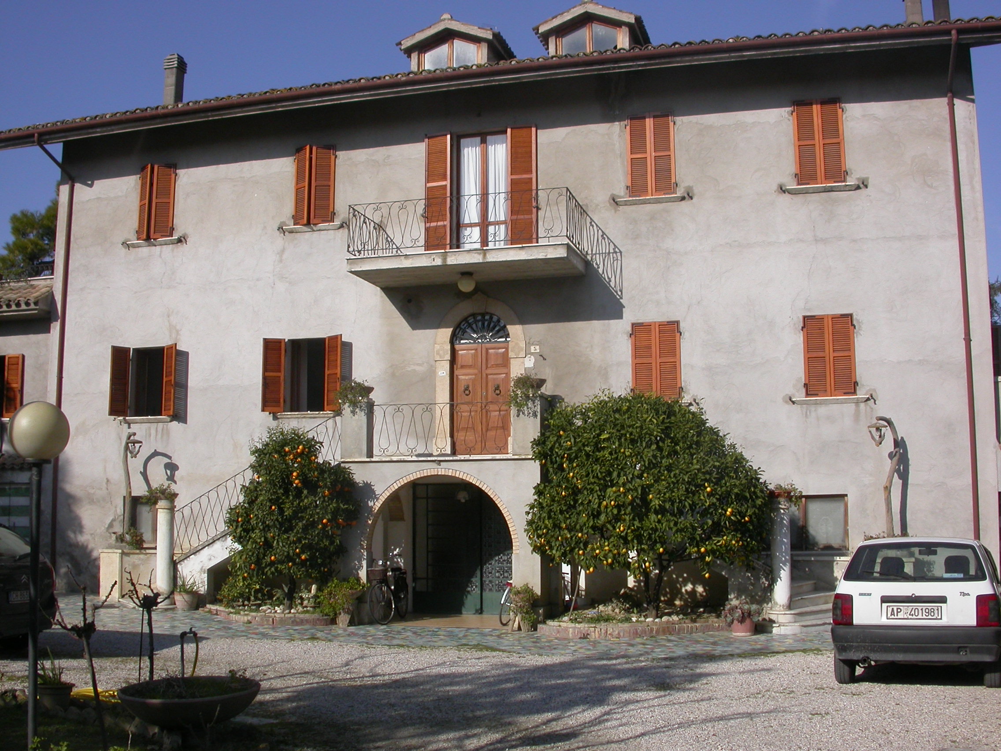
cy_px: 376
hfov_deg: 49.0
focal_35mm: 38
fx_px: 1099
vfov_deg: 37.7
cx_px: 500
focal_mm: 7.85
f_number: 7.5
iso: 100
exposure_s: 1/417
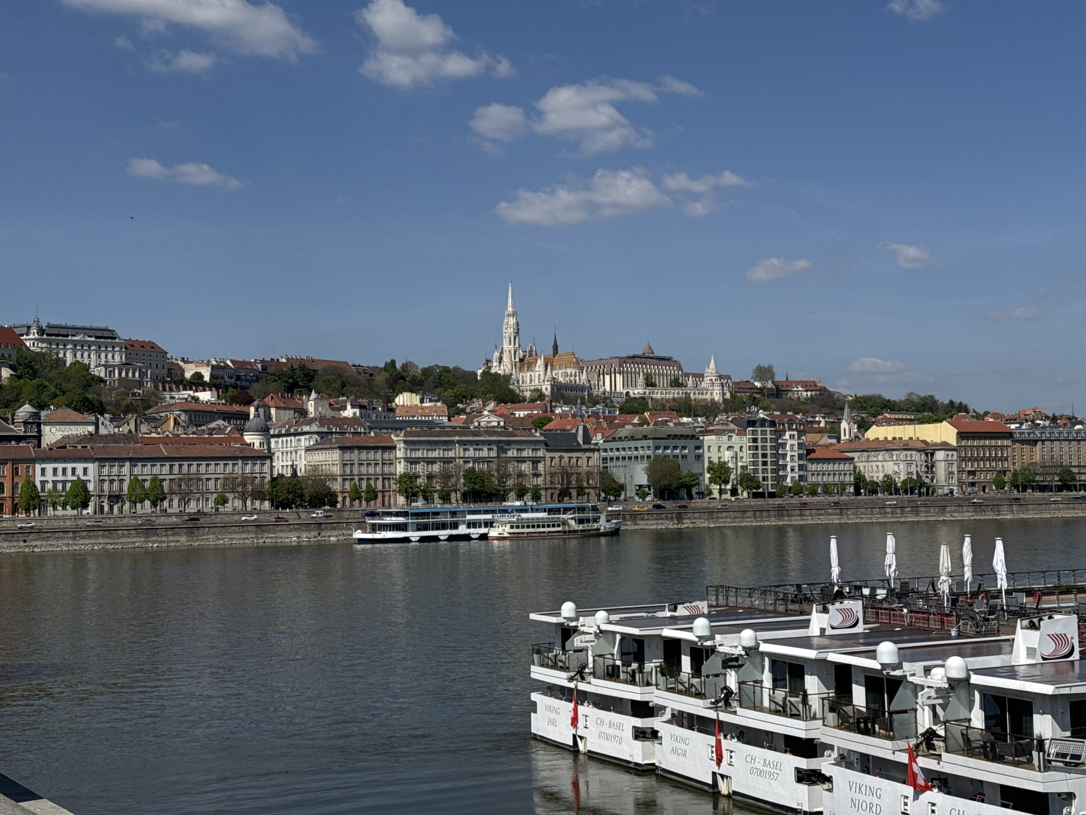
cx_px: 543
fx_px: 1506
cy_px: 408
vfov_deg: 30.3
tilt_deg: +2.8
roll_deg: +0.8
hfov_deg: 39.7
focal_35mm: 48
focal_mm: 6.76
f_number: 1.78
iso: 64
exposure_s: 1/7937
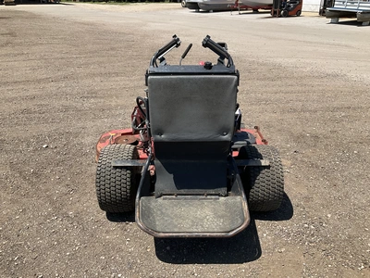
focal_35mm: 29
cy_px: 139
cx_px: 185
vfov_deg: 48.2
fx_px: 310
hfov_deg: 61.7
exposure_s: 1/1377
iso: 25
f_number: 1.8
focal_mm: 3
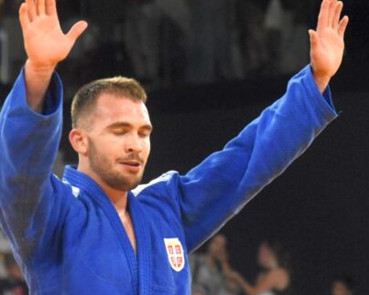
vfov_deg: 4.3
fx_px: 3955
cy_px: 185
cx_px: 175
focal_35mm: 362
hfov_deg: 5.3
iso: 6400
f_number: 7.1
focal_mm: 135
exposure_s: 1/640
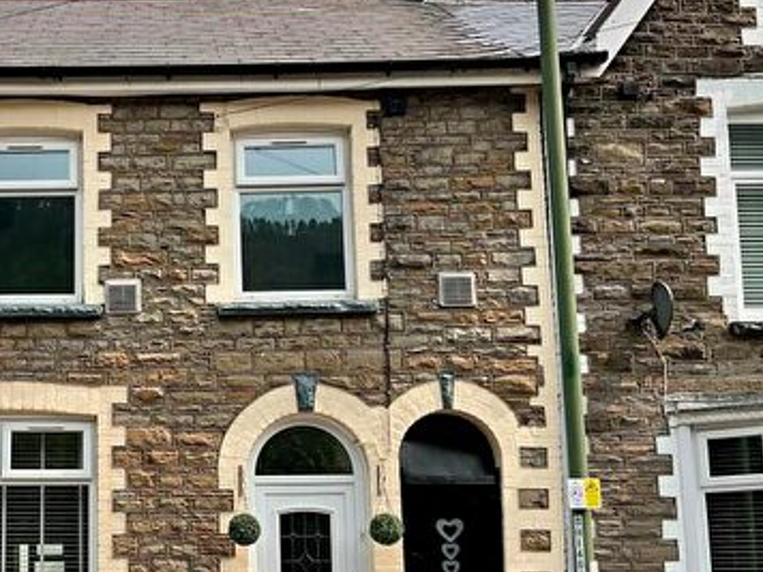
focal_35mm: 57
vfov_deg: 25.4
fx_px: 1256
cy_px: 412
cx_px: 114
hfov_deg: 32.5
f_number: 1.8
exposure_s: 1/1412
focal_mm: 3
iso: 16
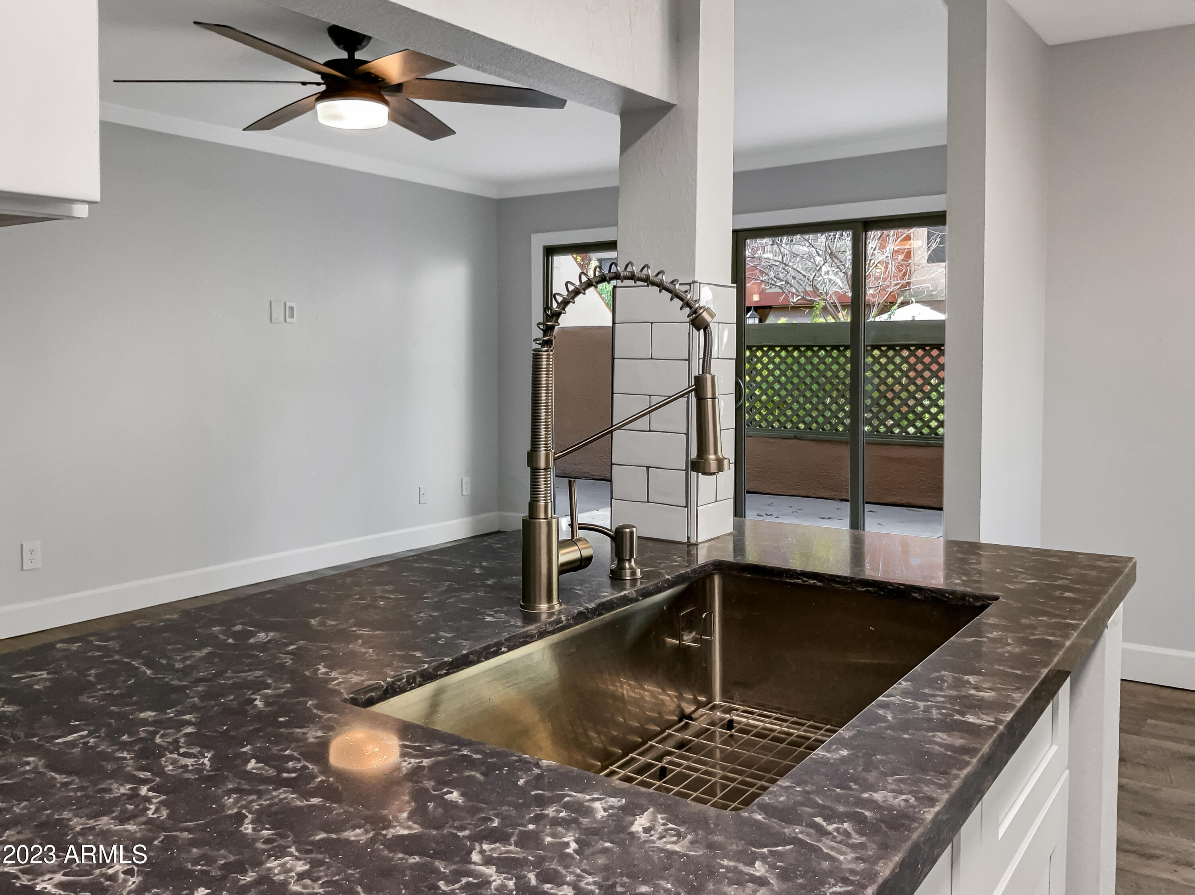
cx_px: 598
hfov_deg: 61.7
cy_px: 448
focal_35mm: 29
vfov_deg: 48.2
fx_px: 1001
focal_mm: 3
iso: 40
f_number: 1.8
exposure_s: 1/60
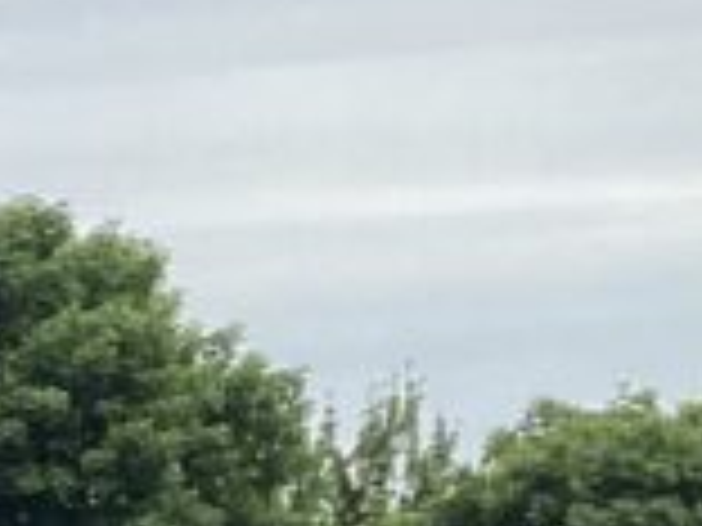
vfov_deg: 6.9
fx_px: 4117
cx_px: -1552
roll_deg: -0.1
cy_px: 1263
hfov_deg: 8.0
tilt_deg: -8.1
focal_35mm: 203
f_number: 2.4
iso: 25
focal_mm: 3.3
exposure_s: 1/1199
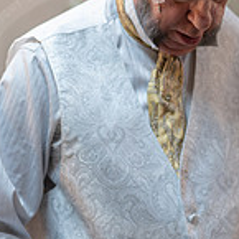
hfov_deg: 13.2
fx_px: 1031
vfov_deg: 13.2
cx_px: 158
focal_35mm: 132
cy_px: 170
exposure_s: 1/400
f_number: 1.3
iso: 500
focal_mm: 50
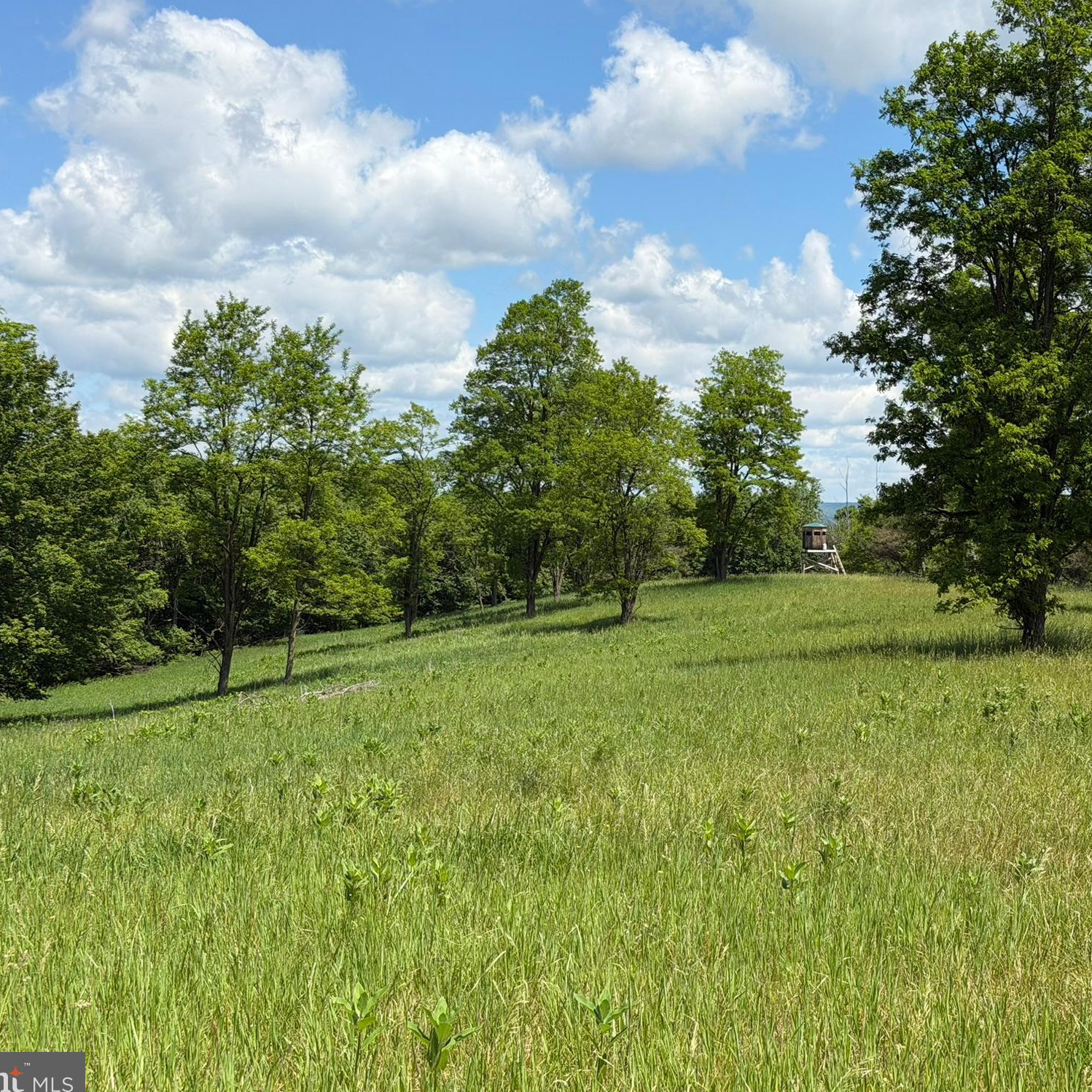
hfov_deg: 29.5
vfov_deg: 29.6
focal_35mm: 58
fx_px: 2070
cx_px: 650
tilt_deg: -0.2
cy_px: 552
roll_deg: -0.2
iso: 64
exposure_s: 1/5208
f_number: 1.78
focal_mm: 6.76
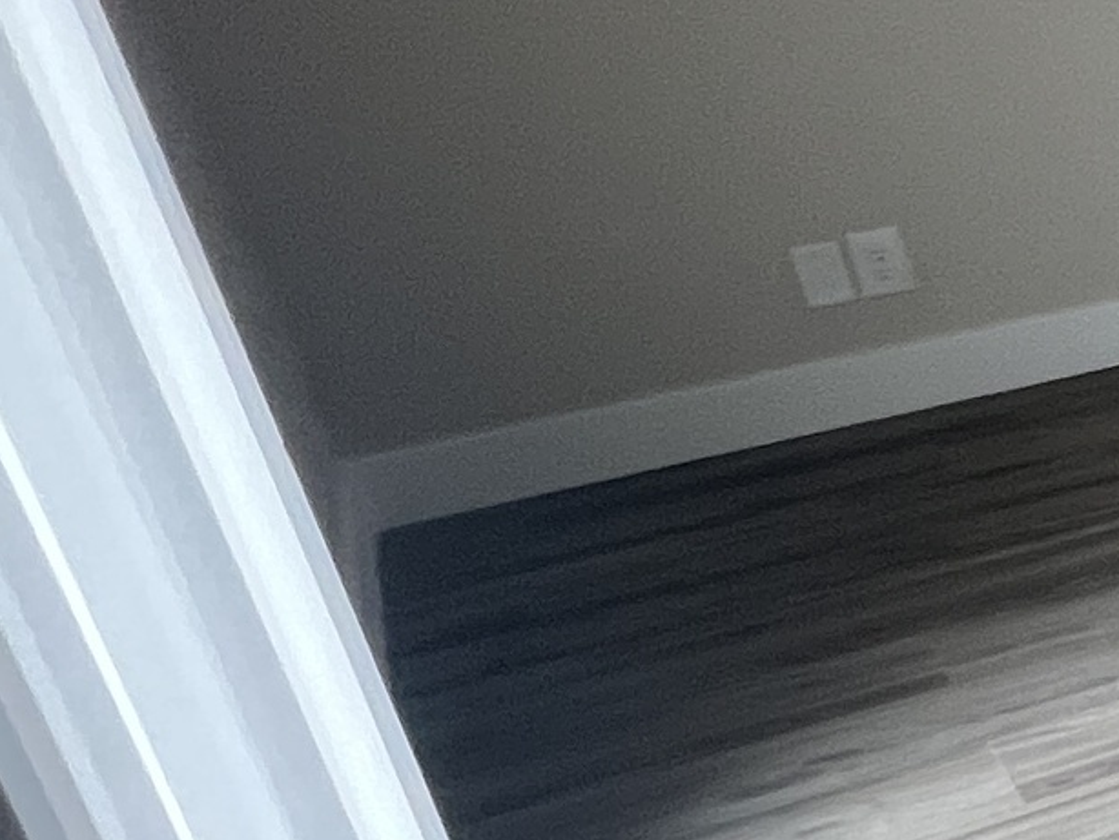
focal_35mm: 65
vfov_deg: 22.6
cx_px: 2504
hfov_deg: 16.6
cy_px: 408
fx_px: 2102
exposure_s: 1/99
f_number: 1.8
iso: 200
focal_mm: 1.57
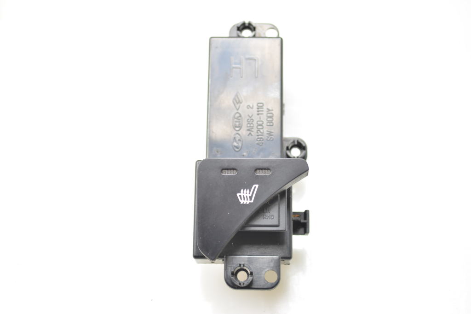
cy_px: 157
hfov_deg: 29.9
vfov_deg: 20.1
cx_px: 236
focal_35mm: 68
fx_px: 883
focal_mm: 45
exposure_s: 1/10
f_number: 5.3
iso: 100
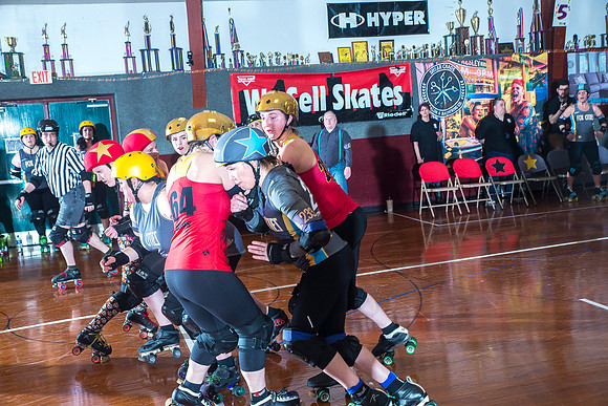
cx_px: 304
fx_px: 777
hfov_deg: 42.7
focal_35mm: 46
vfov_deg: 29.3
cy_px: 203
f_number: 5.6
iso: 800
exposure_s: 1/160
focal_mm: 46
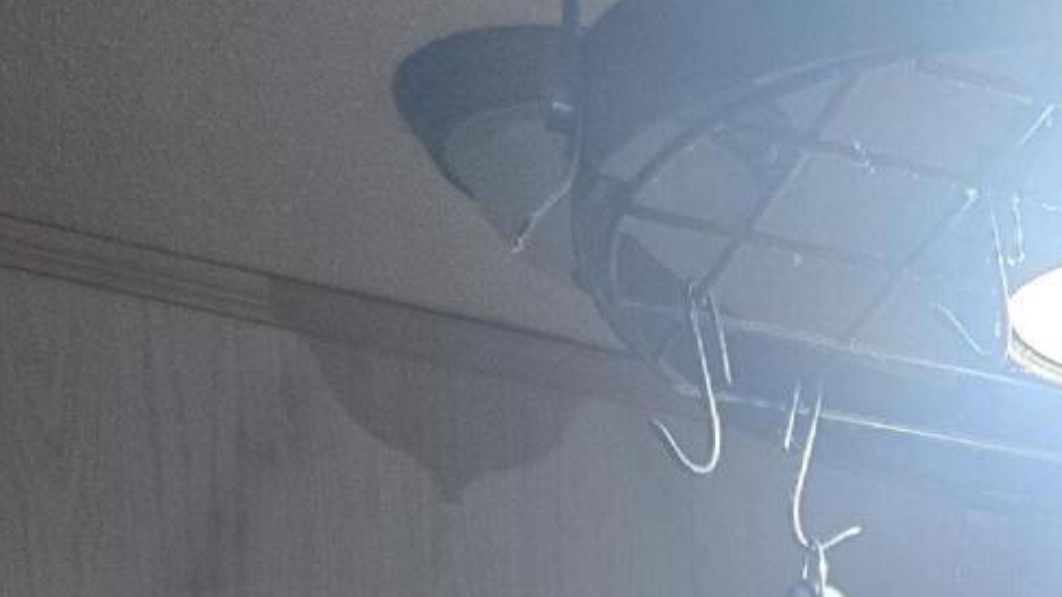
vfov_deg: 8.6
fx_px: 2901
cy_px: 2063
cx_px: 1474
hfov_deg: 18.9
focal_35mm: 103
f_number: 1.7
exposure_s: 1/120
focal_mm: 6.3
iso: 320
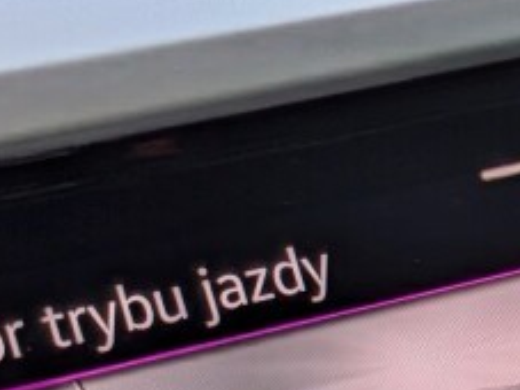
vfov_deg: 8.7
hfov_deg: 11.1
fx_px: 2537
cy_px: 369
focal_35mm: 169
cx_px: 852
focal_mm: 4.53
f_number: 1.7
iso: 32
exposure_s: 1/216
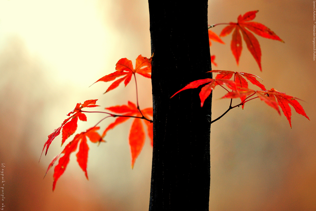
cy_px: 106
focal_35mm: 300
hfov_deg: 6.9
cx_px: 158
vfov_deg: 4.6
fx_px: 2634
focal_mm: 300
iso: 1400
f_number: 4
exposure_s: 1/30
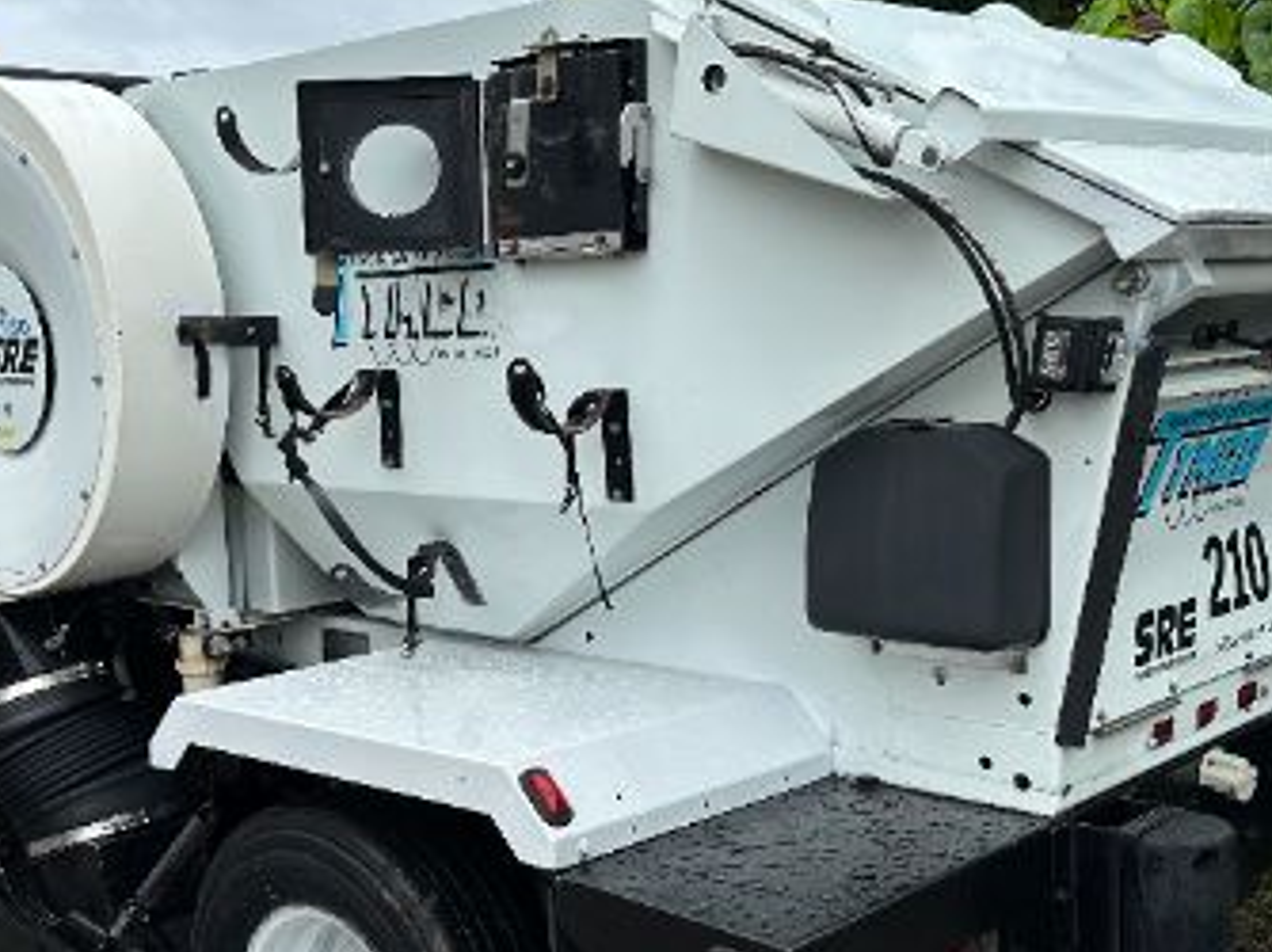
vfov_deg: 31.4
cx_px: 518
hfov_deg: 41.1
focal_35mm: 46
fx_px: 1689
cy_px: 533
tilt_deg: -7.6
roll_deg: +0.2
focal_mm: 6.86
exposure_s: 1/4545
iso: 80
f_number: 1.78
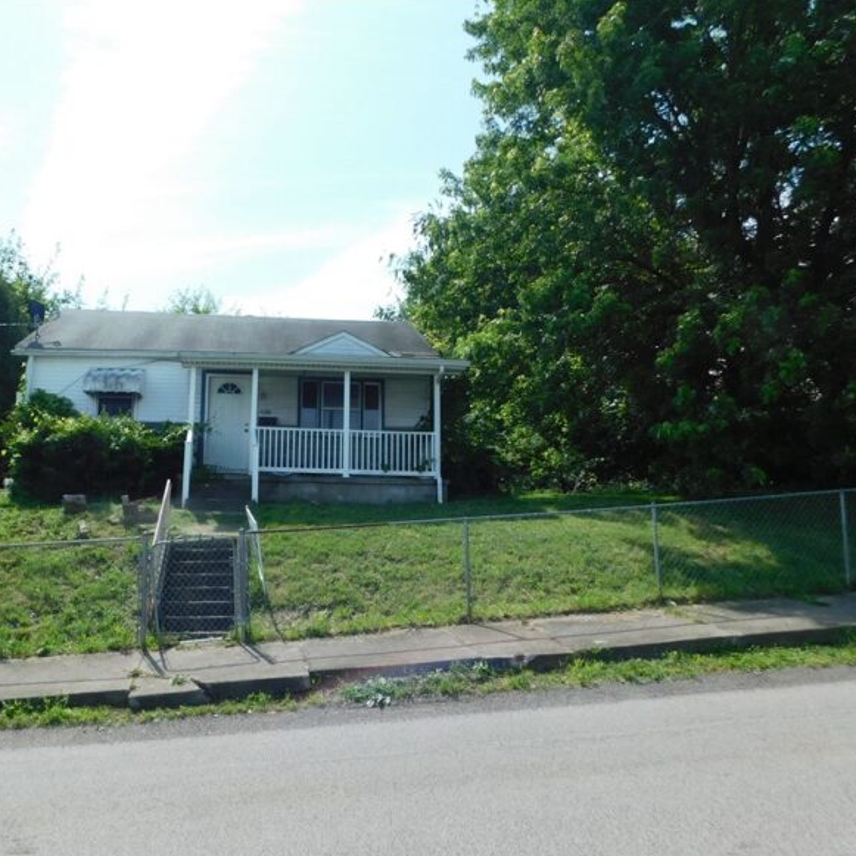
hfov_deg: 56.1
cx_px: 286
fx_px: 783
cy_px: 436
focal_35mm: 28
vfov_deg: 57.3
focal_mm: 4
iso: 125
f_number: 3
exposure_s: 1/1000
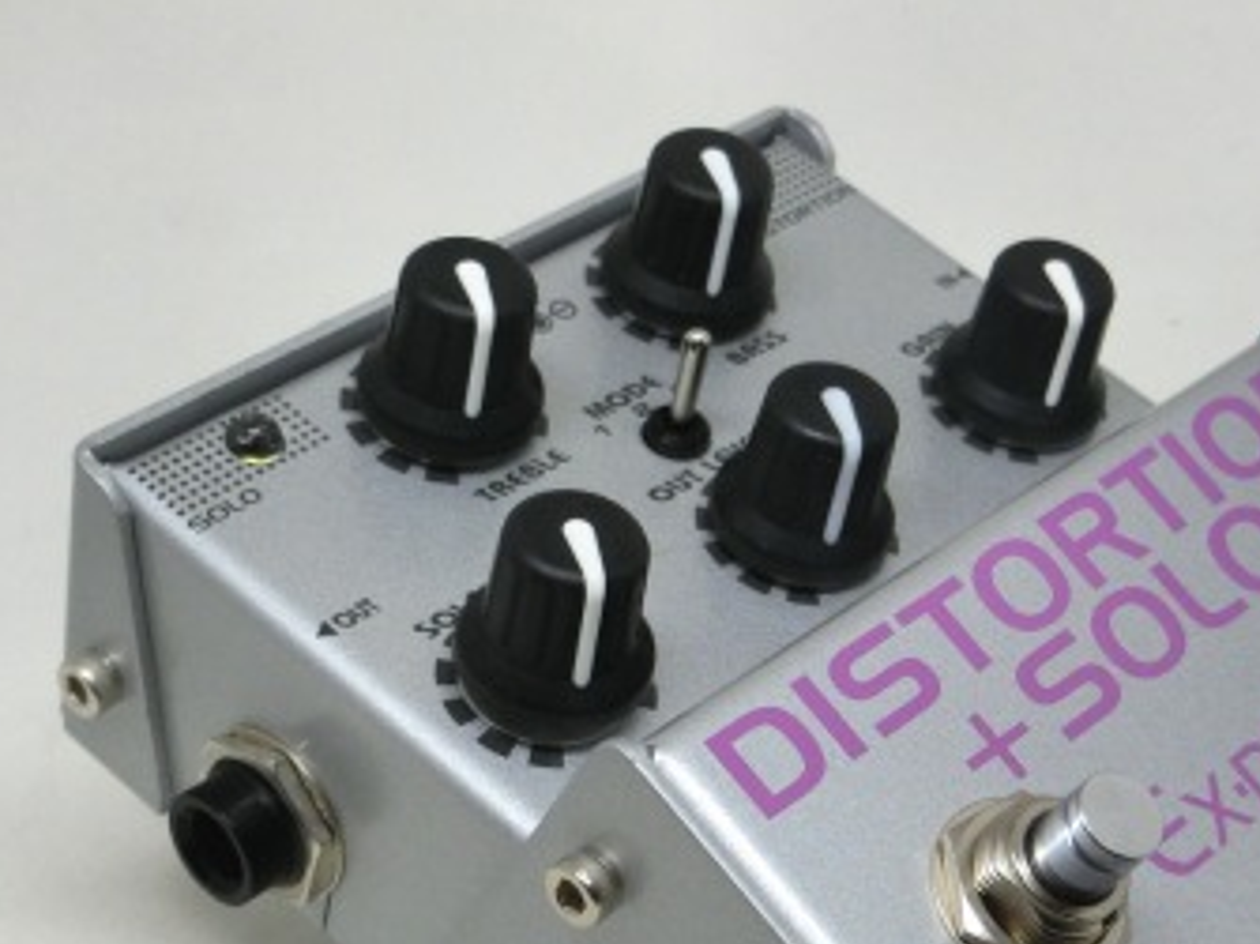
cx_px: 827
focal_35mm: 86
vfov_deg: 16.9
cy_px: 857
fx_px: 3129
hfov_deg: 22.7
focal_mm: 8
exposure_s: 1/125
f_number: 4.4
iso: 125
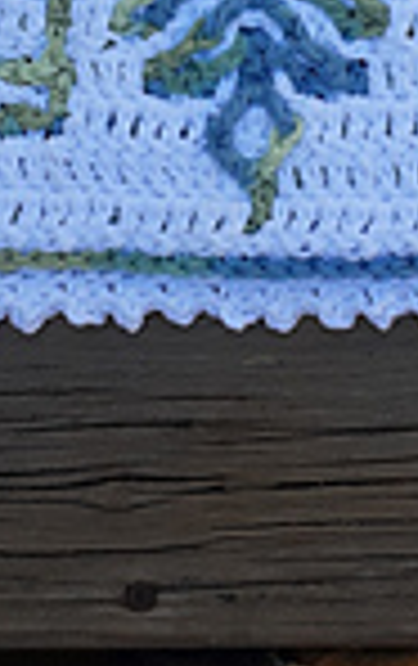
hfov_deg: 13.1
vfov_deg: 19.6
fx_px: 1816
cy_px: -130
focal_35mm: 100
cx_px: 240
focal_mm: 2.9
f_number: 1.9
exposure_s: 1/429
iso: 40
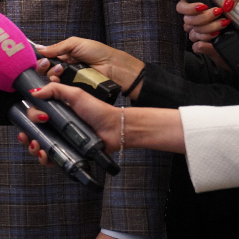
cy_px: 17
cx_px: -207
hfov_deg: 12.1
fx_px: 1023
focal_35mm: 131
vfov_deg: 13.2
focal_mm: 30
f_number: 4
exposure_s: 1/160
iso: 1250
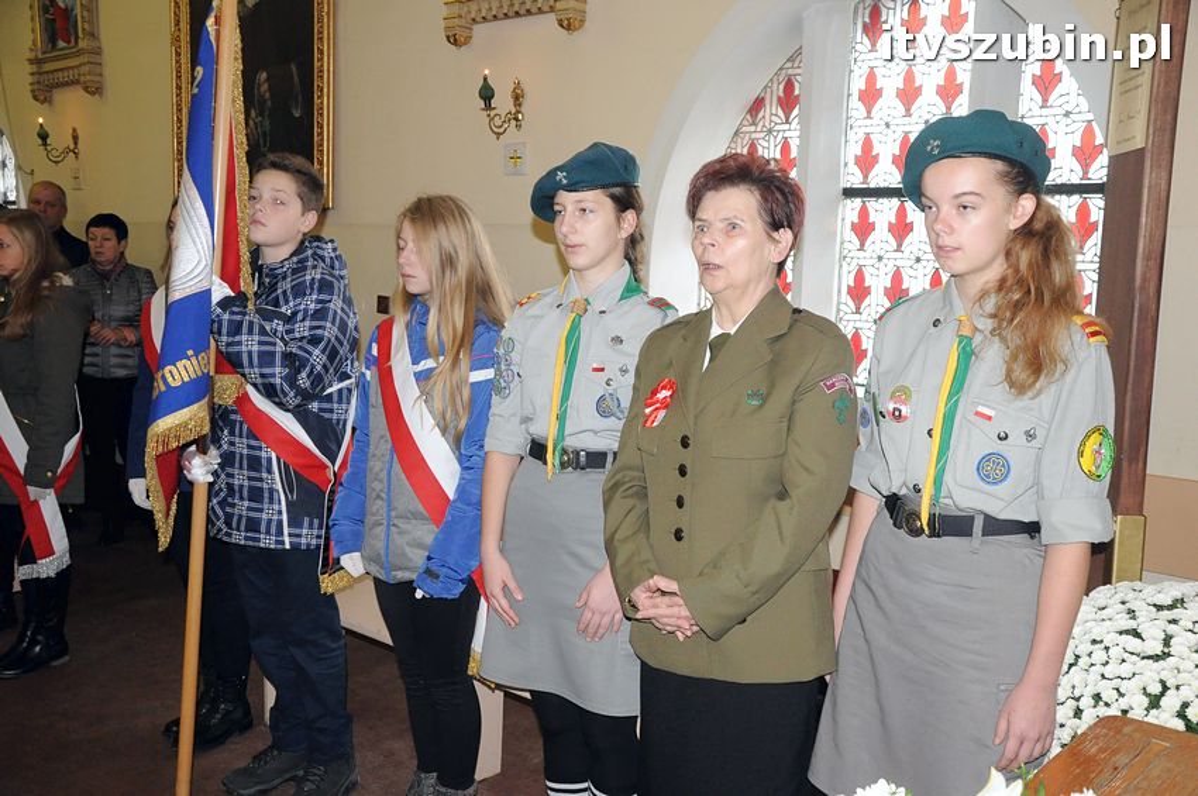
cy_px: 398
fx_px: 1097
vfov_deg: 39.9
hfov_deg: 57.3
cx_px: 599
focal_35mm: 33
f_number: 5
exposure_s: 1/60
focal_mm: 22
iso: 1600
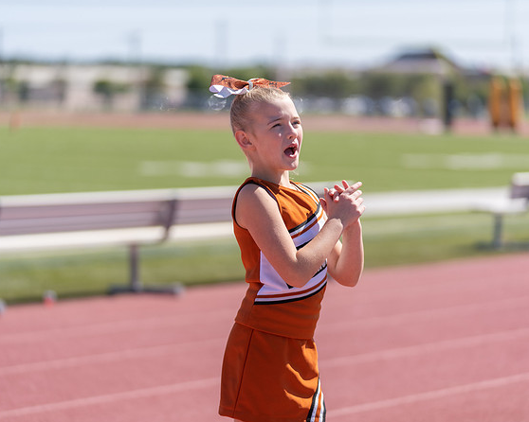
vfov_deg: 10.1
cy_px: 208
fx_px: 2395
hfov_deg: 12.6
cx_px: 274
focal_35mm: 153
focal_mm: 128
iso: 100
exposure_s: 1/2000
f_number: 2.8
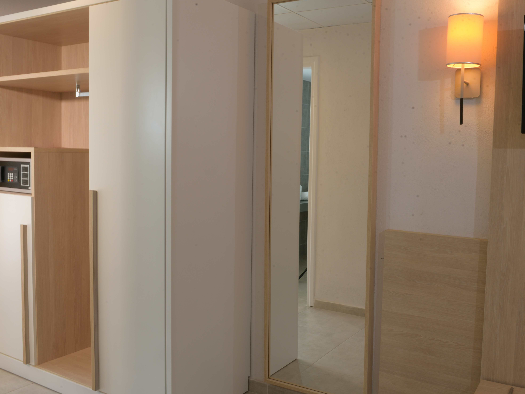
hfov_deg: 52.1
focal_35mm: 35
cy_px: 186
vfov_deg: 40.7
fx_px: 531
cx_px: 328
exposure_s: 1
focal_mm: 27
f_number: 22
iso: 100
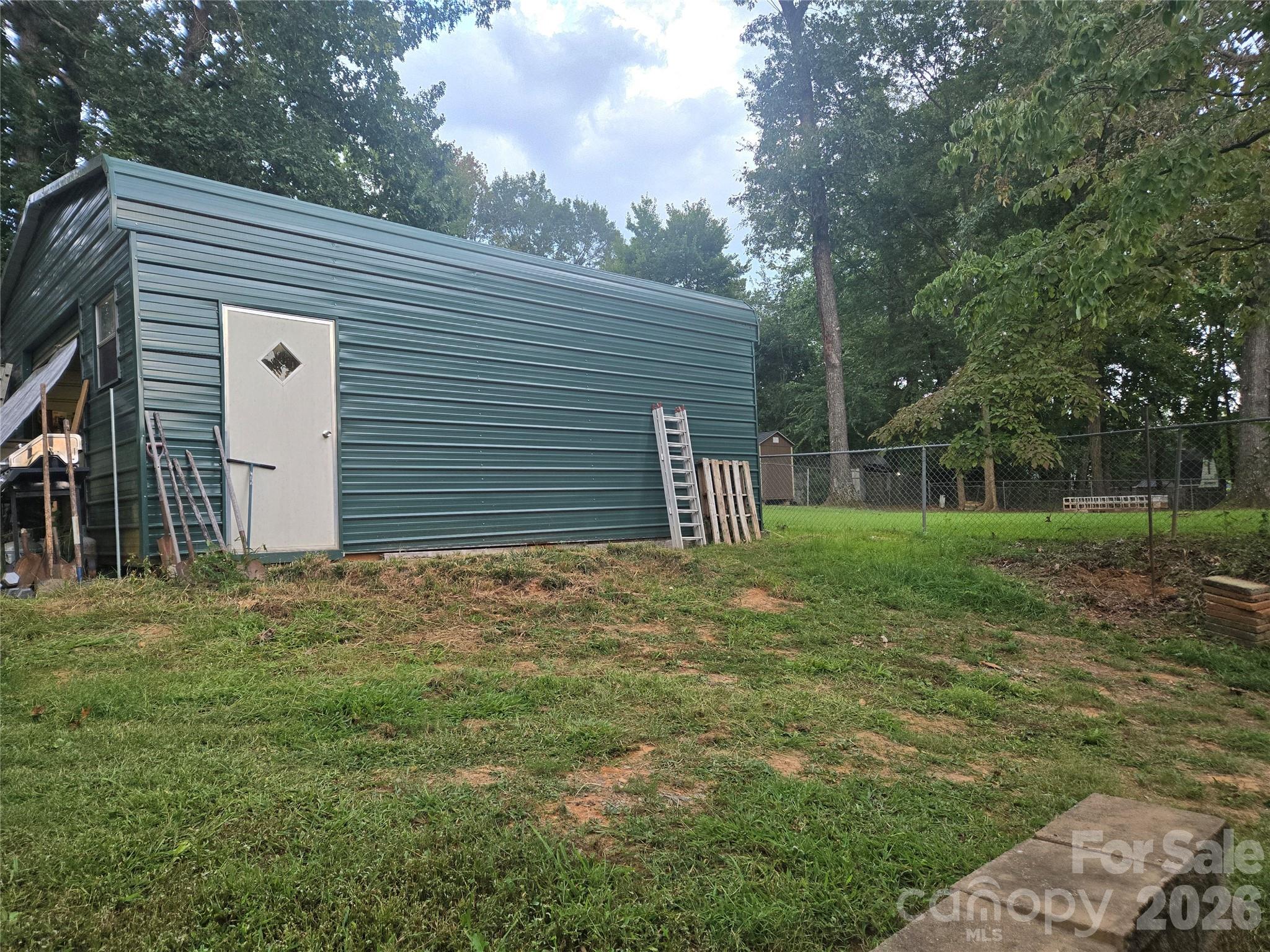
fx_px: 844
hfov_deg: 73.9
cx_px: 635
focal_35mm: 23
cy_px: 476
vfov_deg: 58.9
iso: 160
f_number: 1.8
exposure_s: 1/180
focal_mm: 5.4
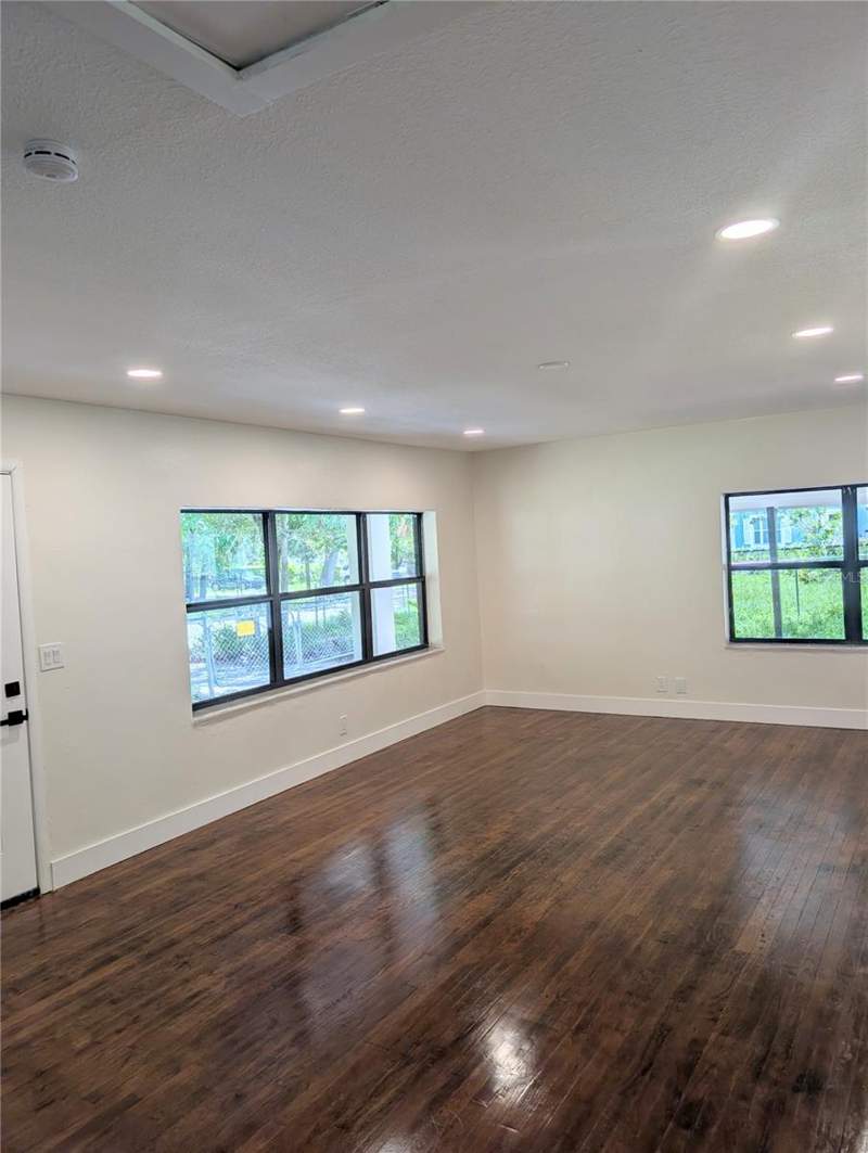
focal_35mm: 24
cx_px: 434
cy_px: 576
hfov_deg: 56.9
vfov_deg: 71.5
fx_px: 801
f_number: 1.68
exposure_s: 1/618
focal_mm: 6.9
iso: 25
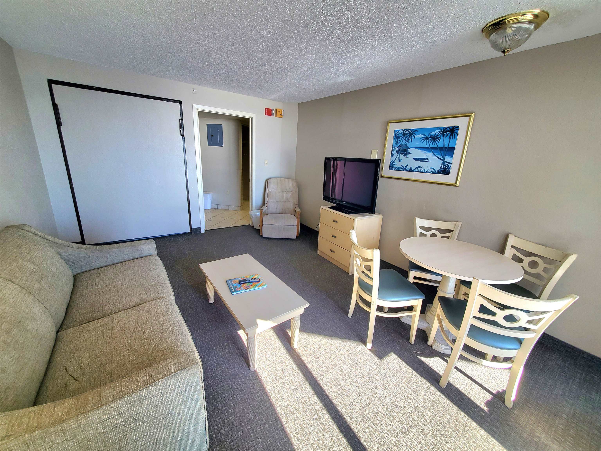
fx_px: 226
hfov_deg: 106.2
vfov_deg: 89.9
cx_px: 300
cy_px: 226
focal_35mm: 13
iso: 64
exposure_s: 1/120
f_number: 2.2
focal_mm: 1.8
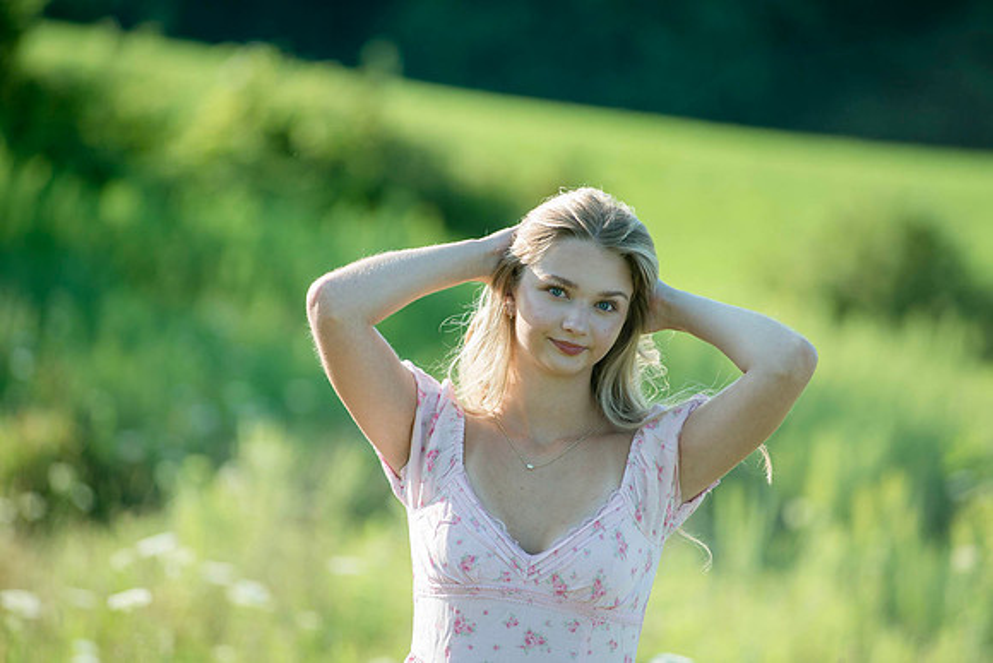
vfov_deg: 6.9
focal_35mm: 200
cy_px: 332
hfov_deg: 10.3
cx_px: 496
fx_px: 5518
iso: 160
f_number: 4
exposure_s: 1/500
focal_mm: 200
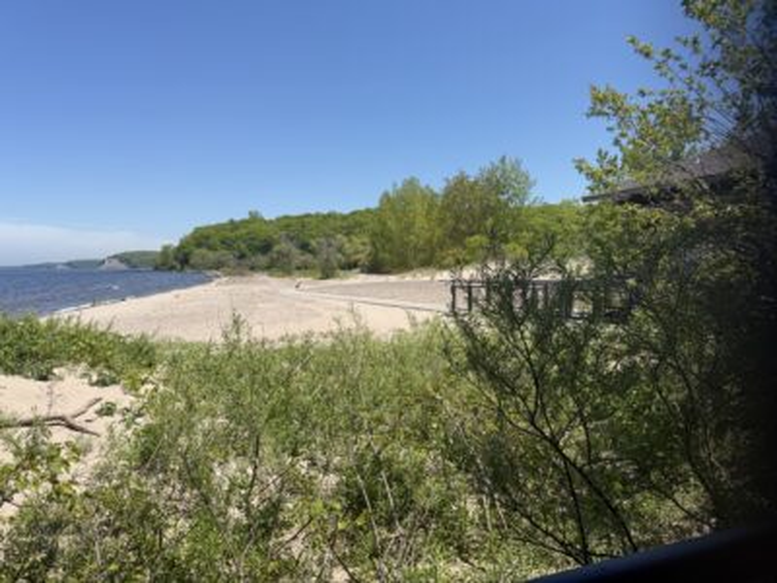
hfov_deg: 71.6
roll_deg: +0.7
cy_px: 292
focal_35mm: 24
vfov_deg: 56.8
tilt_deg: -2.7
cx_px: 388
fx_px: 539
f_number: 1.78
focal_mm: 6.76
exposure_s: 1/4405
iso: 80
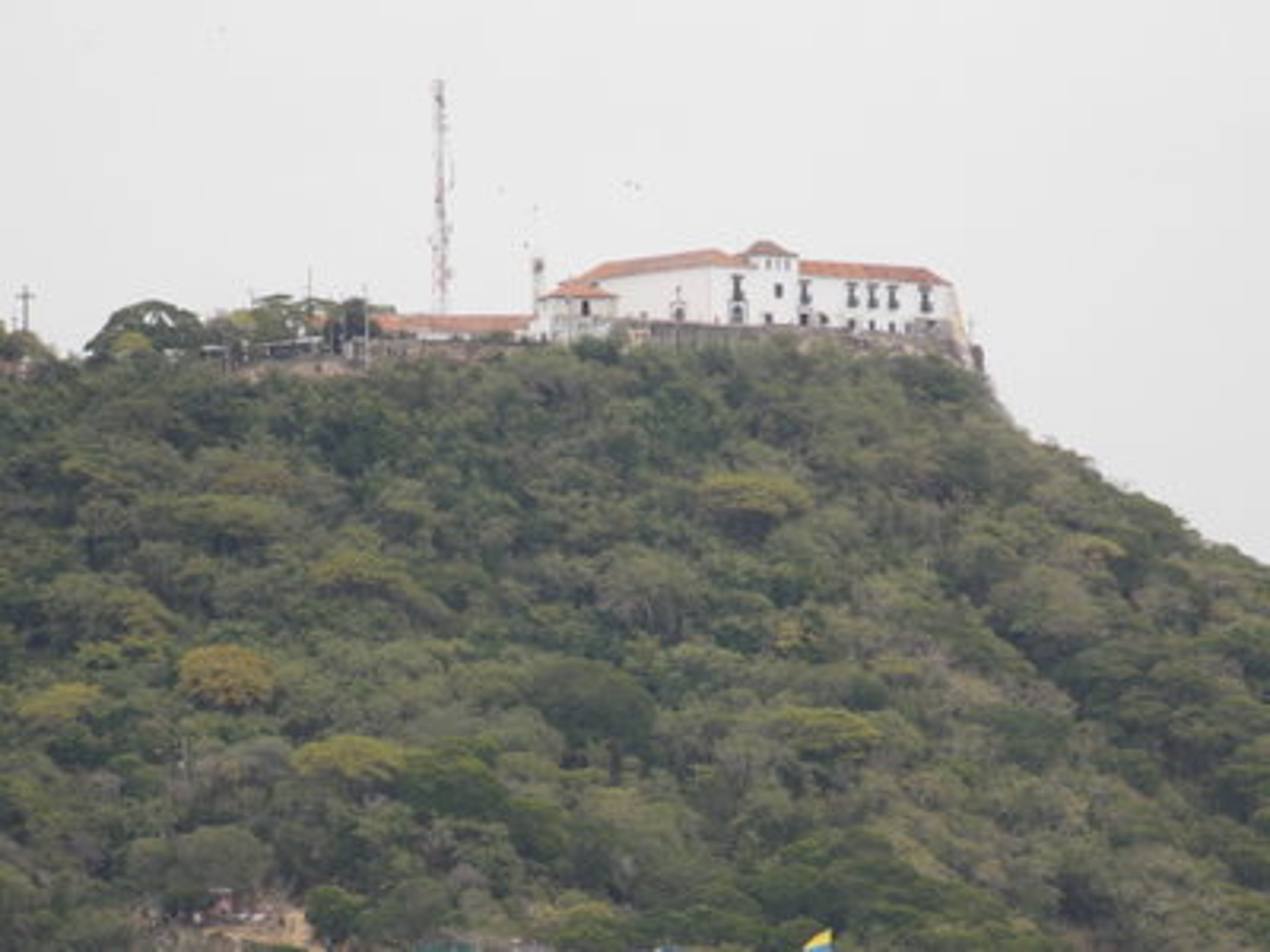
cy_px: 476
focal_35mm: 280
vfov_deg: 5.3
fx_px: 10273
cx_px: 635
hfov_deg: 7.1
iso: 80
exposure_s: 1/250
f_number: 5.8
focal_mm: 49.7
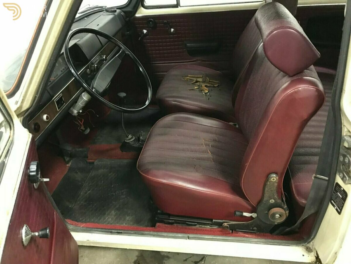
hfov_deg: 63.4
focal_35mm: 28
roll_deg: +3.5
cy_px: 132
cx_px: 176
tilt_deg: -33.1
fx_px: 284
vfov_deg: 49.7
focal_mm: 3.99
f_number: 1.8
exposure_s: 1/5
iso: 100
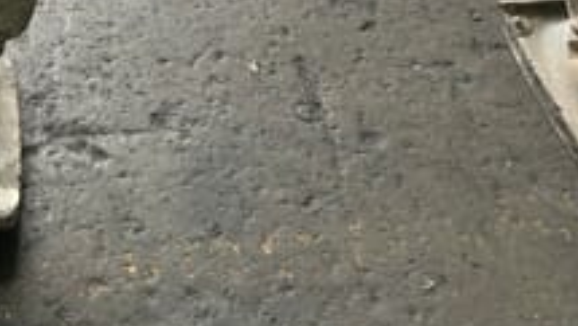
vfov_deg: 15.9
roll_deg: +6.1
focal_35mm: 71
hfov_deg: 26.9
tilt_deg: -40.3
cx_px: -81
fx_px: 1088
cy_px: -125
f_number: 1.8
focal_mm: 3.99
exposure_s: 1/121
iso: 40
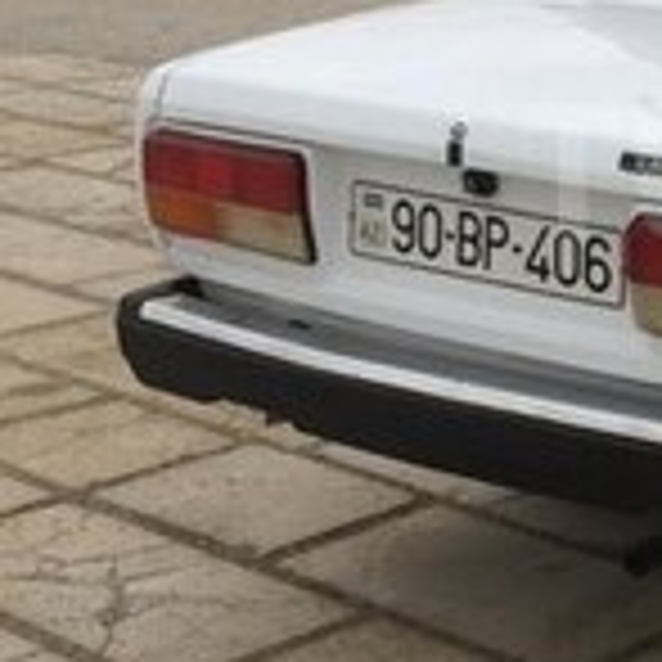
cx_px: 982
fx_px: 2488
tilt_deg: -13.2
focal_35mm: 115
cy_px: 173
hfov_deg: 14.2
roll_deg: -0.1
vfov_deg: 15.1
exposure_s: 1/122
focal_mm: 4.15
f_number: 2.2
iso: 32
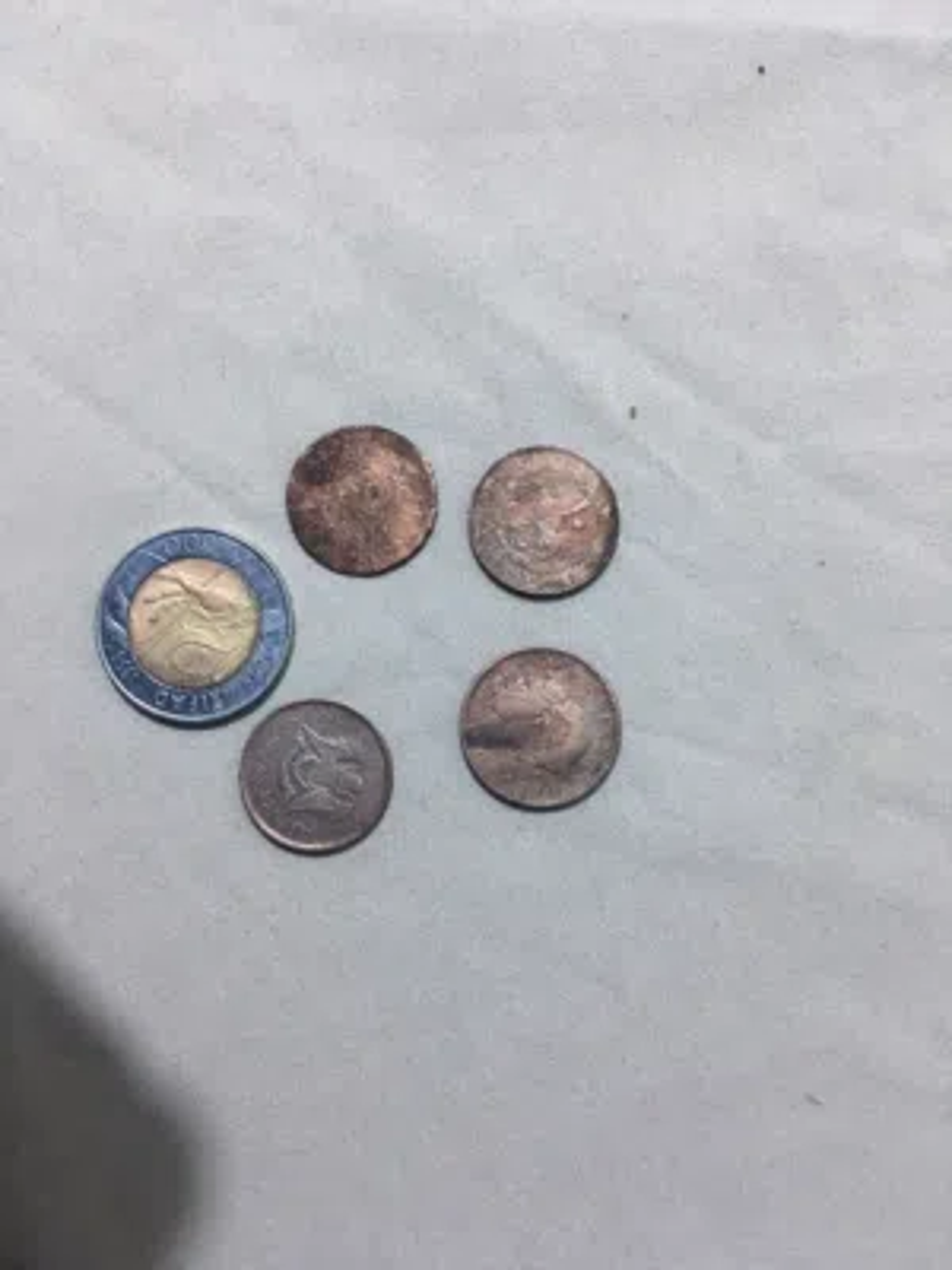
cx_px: 476
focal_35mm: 29
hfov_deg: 48.2
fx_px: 1063
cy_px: 635
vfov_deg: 61.7
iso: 100
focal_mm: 4.15
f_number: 2.2
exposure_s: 1/10
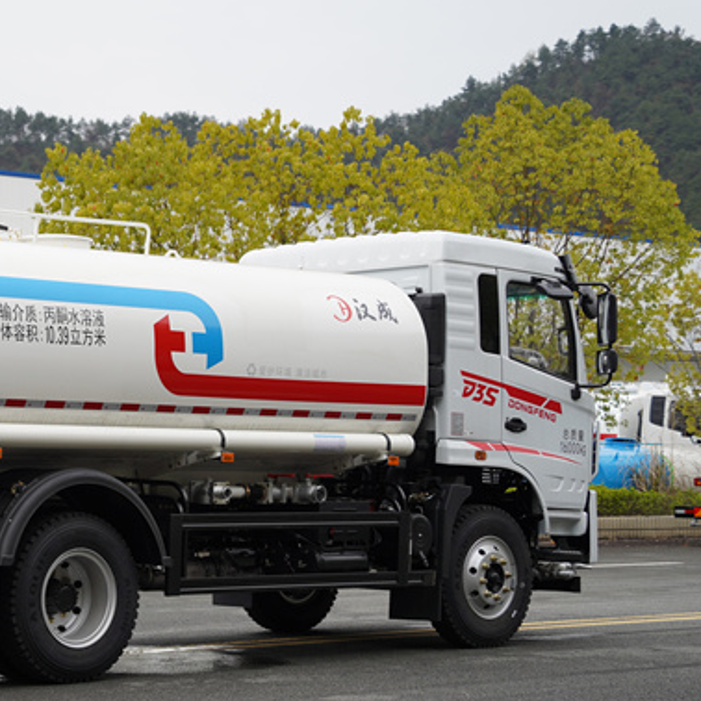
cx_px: 87
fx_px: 2222
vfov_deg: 17.9
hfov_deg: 17.7
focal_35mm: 97
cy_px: 381
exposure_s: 1/640
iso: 100
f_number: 4
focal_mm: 54
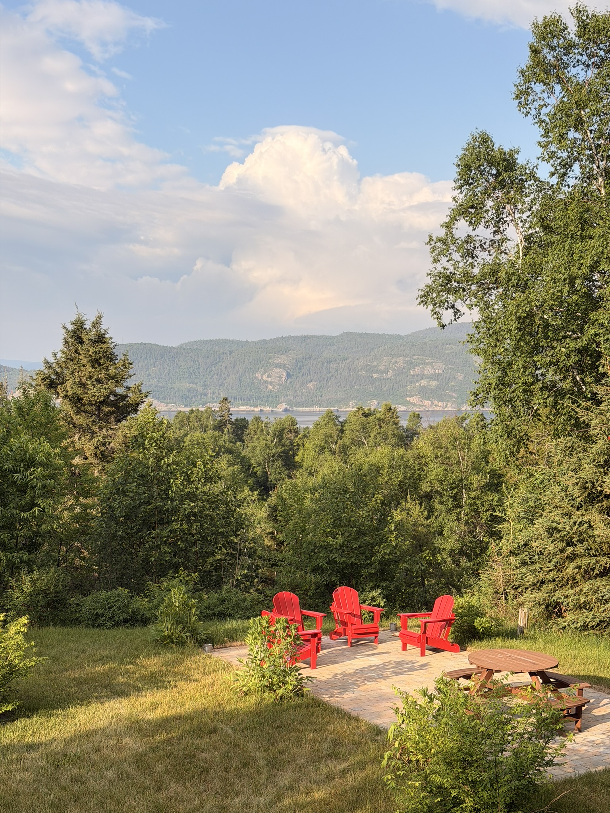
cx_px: 305
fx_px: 1128
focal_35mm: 48
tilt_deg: -1.4
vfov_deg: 39.7
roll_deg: -0.5
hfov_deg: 30.3
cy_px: 406
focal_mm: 6.76
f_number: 1.78
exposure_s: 1/1642
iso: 100
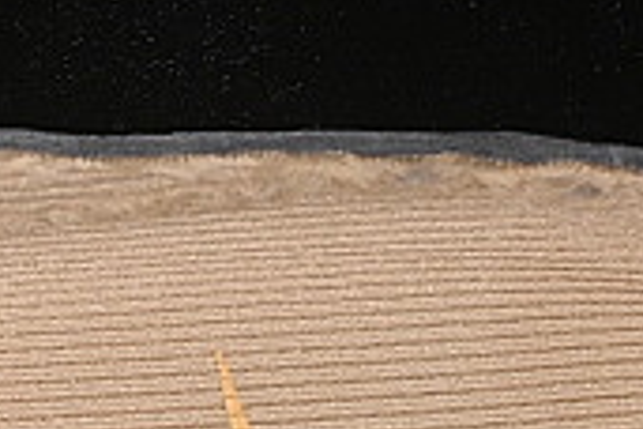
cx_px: -1200
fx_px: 8483
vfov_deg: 2.9
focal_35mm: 475
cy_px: 854
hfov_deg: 4.2
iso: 160
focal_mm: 50
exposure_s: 1/80
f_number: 7.1
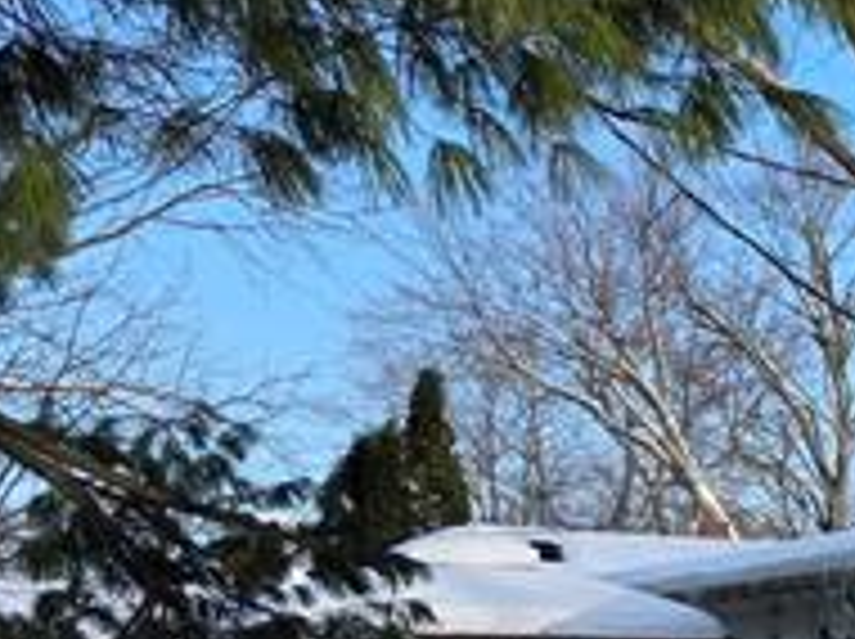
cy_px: 886
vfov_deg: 11.5
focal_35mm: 124
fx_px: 3059
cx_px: 2254
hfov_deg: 11.8
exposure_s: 1/3809
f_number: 1.7
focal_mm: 6.3
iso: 80
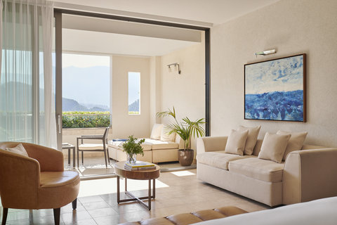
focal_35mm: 35
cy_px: 112
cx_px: 168
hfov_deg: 54.4
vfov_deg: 37.9
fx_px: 328
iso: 100
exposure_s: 1/80
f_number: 5.6
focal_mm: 35
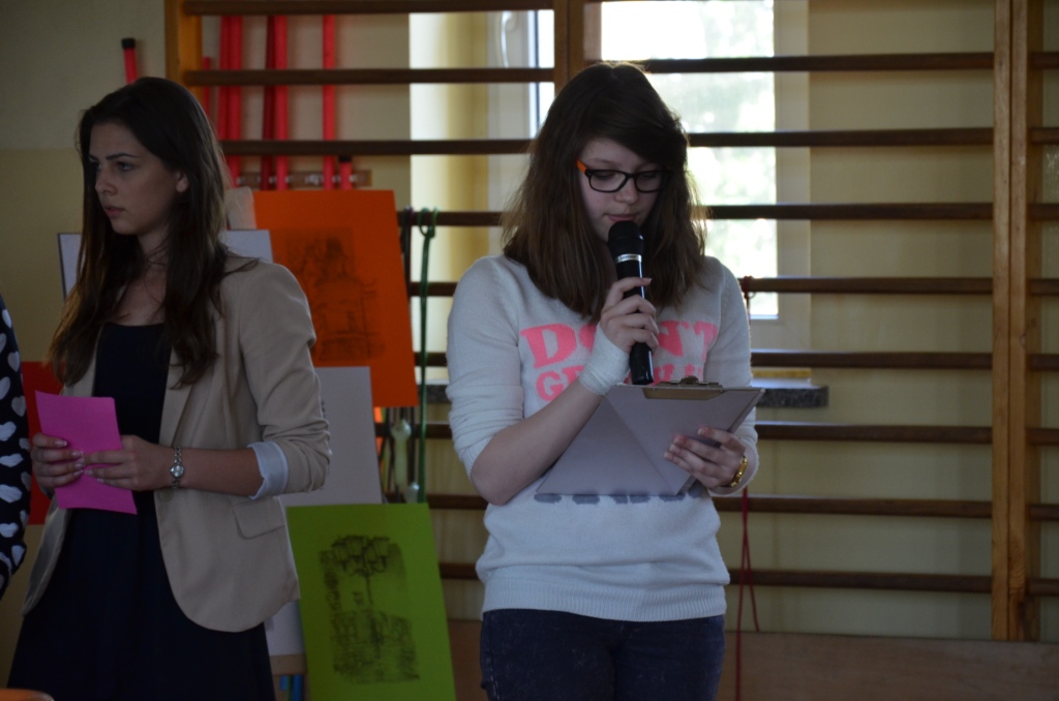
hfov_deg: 13.1
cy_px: 350
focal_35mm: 158
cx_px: 530
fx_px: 4623
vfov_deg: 8.7
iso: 560
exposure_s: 1/60
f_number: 5.6
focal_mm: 105
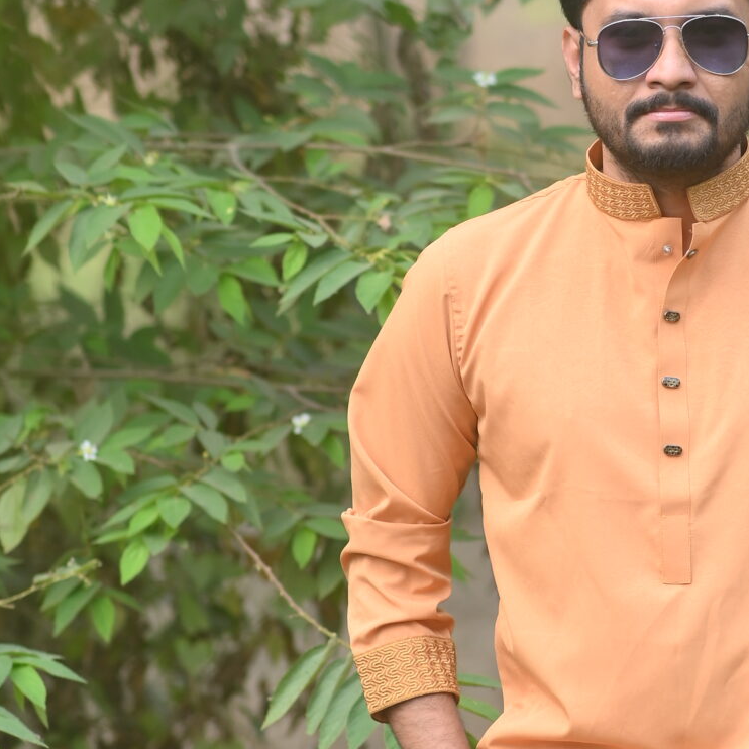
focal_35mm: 249
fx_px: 6095
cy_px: 273
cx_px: 663
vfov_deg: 7.0
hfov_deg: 7.0
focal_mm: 85
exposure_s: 1/640
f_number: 2
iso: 160
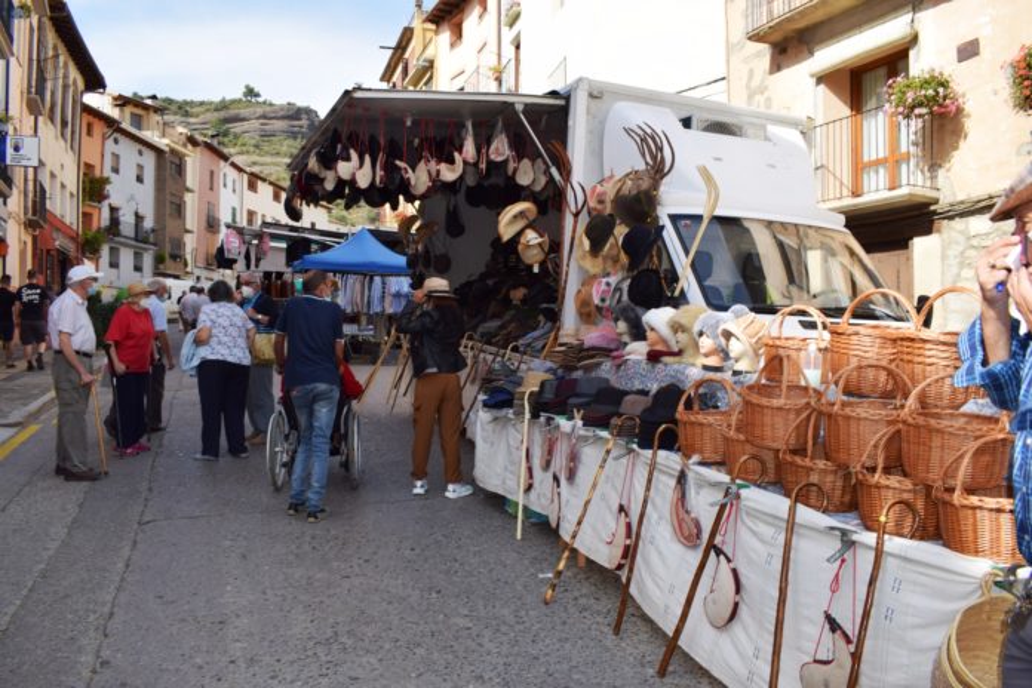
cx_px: 516
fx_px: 774
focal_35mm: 27
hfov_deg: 67.4
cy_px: 344
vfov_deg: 47.9
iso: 100
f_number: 8
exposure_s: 1/200
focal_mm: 18
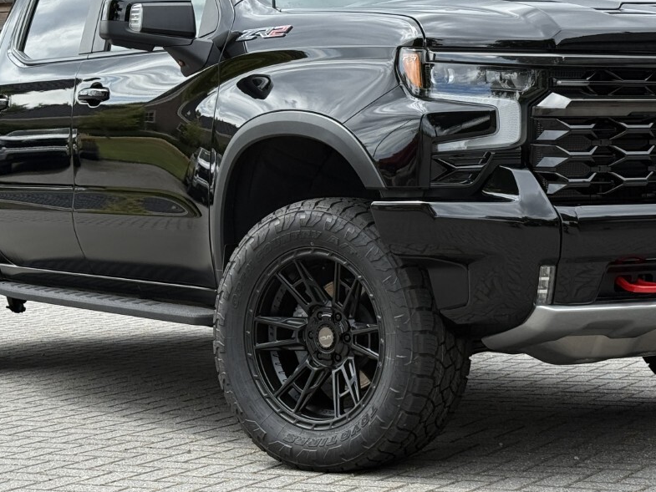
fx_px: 1668
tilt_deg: -1.5
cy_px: 154
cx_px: 368
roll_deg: -0.7
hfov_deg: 22.2
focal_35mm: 88
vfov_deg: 16.7
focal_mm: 6.76
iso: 80
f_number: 1.78
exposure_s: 1/1715
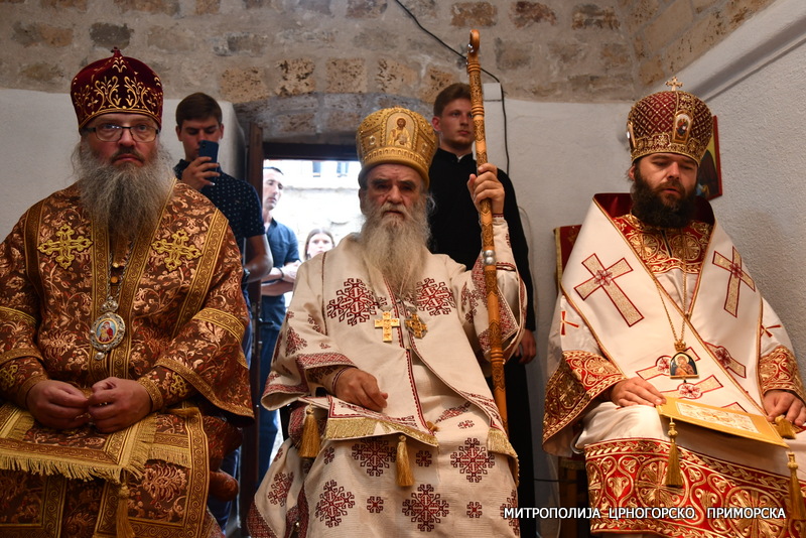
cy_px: 269
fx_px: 806
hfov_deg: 53.1
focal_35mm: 36
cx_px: 403
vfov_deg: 36.9
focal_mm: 24
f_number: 4
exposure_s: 1/60
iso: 1100
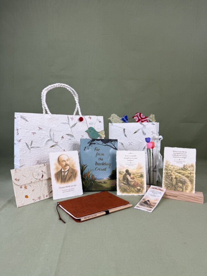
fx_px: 191
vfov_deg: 71.6
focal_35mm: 24
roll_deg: -2.0
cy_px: 138
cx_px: 104
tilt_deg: -5.2
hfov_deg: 56.8
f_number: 1.78
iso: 64
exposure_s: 1/121
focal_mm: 6.76
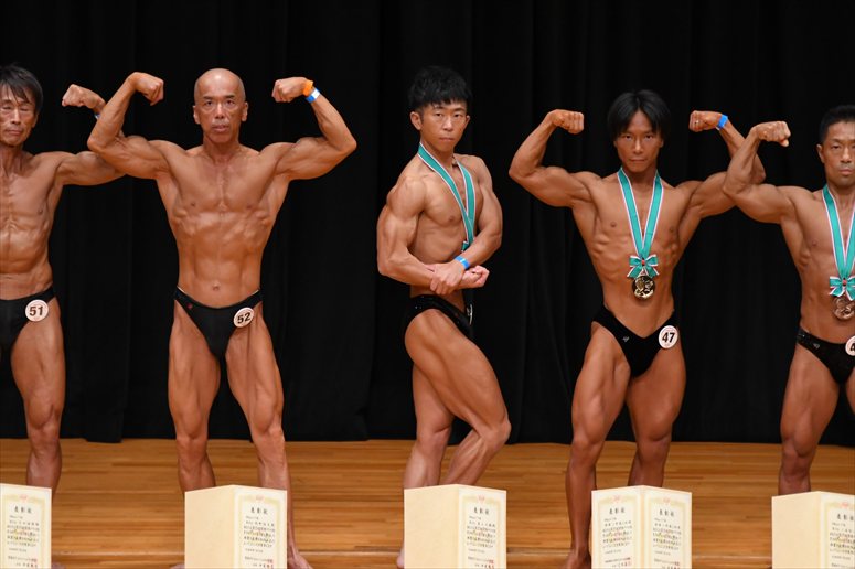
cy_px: 284
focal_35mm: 300
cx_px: 428
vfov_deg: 4.6
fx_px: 7122
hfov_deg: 6.9
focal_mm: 200
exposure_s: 1/400
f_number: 5.6
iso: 2500
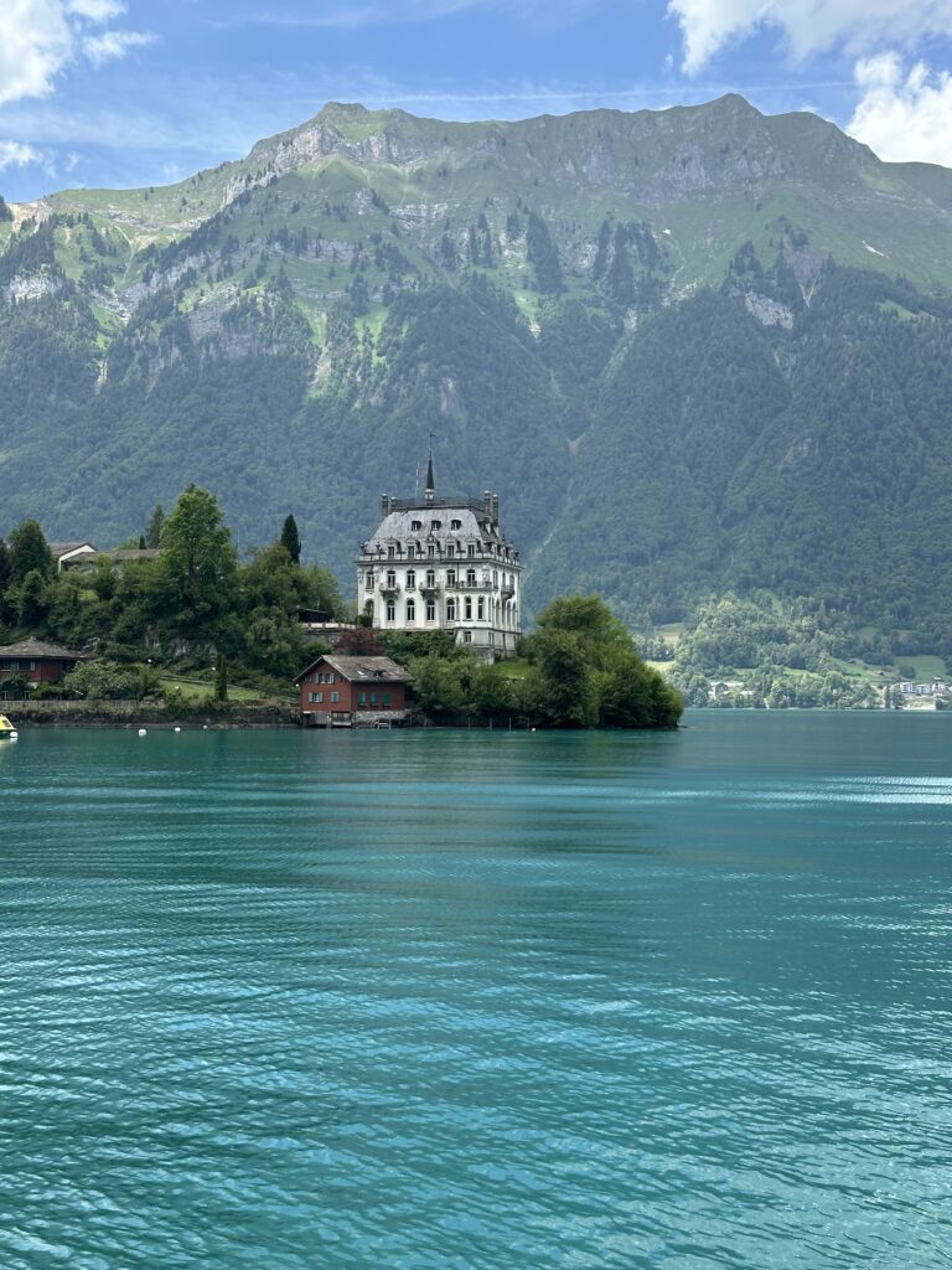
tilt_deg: +3.4
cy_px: 635
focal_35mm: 48
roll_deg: -1.6
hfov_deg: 30.3
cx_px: 476
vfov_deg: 39.7
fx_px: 1760
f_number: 1.78
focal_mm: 6.86
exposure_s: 1/1783
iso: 64
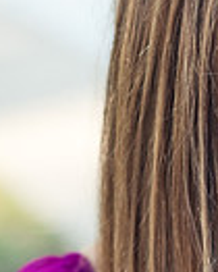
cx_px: 413
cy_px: 257
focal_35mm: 353
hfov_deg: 4.3
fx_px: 2844
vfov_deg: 5.5
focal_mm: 85
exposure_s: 1/400
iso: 250
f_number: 4
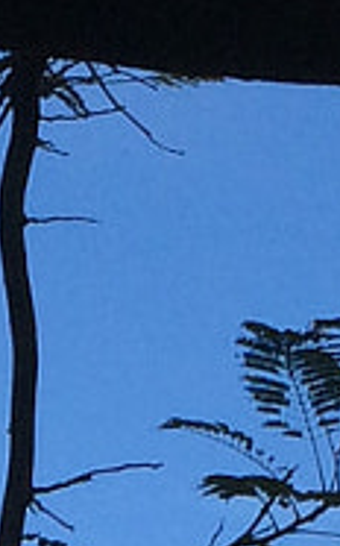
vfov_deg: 7.3
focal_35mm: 273
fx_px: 4054
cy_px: 1262
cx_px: -255
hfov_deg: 4.8
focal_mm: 4.12
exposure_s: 1/1953
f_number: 2.2
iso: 32
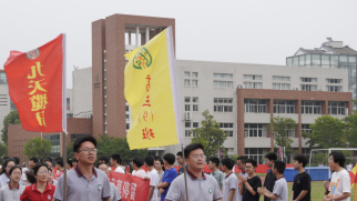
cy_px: 157
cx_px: 99
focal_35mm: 85
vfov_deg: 14.2
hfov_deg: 24.8
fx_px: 804
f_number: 5.6
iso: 100
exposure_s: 1/125
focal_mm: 29
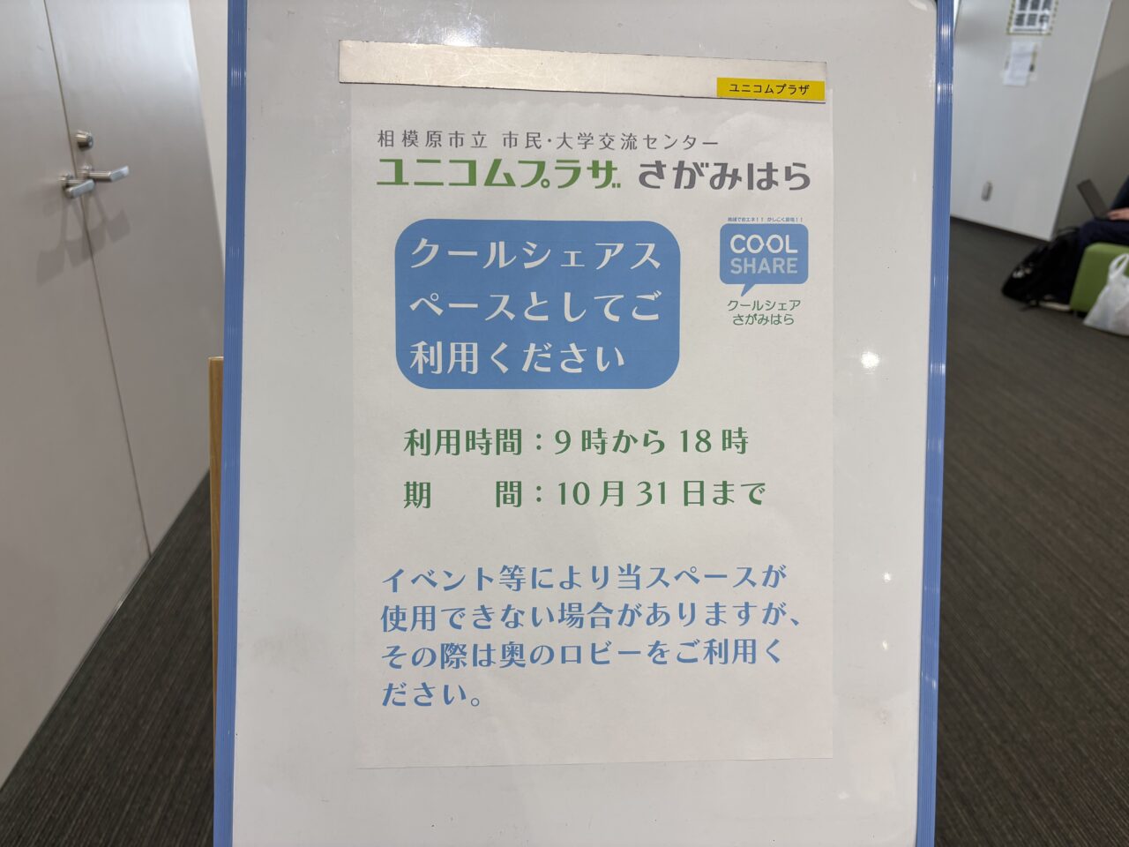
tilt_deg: -24.4
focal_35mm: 26
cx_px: 564
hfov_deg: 67.3
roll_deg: -1.5
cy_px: 424
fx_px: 848
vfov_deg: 53.1
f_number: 1.6
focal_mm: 5.96
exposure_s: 1/50
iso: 64
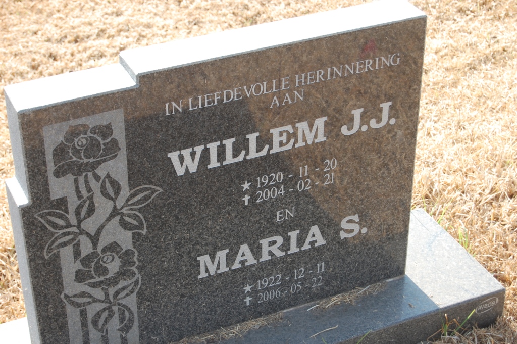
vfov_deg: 16.5
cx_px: 258
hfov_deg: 24.6
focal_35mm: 82
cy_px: 172
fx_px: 1184
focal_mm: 55
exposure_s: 1/125
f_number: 5.6
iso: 200
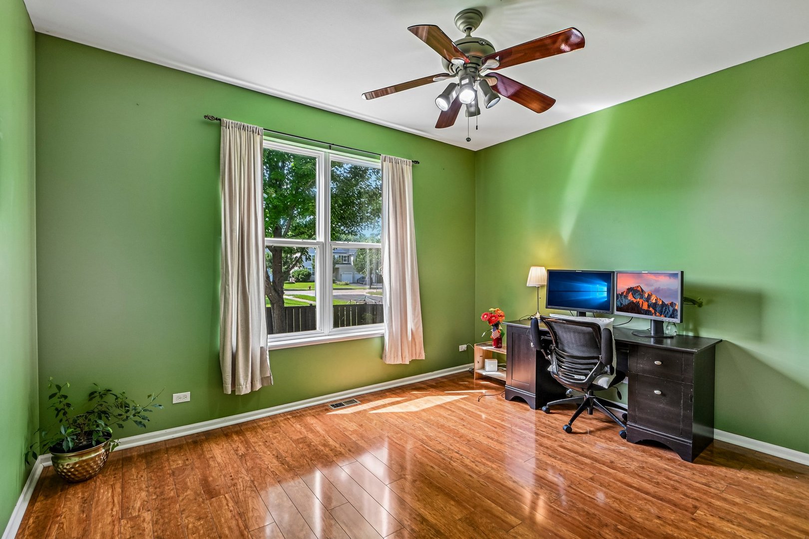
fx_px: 360
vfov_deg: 73.7
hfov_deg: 96.7
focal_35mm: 16
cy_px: 270
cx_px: 404
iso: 400
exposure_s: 1/13
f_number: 13
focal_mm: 16
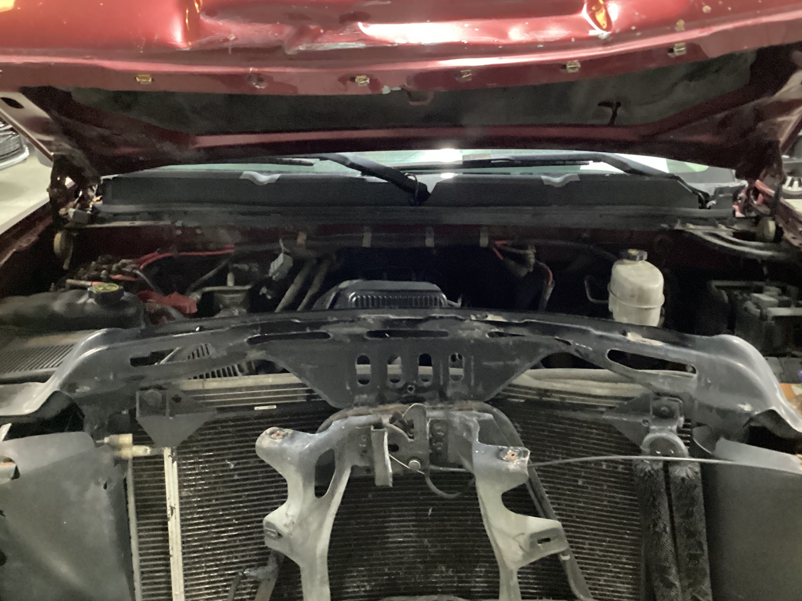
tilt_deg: -17.8
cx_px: 431
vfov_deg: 39.6
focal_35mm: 36
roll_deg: +0.3
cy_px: 283
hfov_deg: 51.3
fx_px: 834
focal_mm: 3.3
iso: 800
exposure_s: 1/20
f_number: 2.4
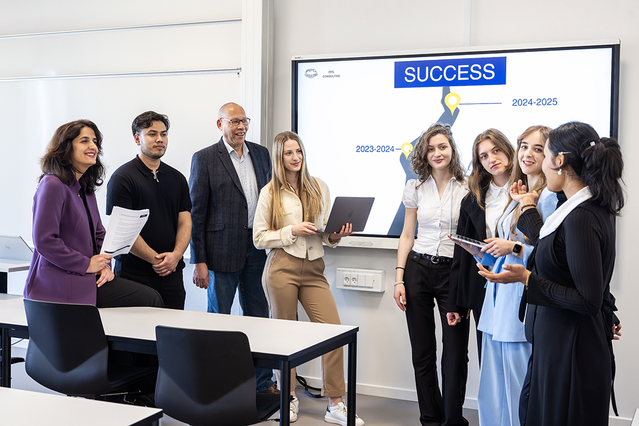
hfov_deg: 42.7
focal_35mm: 46
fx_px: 816
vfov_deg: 29.2
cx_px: 320
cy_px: 213
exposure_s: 1/160
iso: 4000
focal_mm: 46
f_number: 5
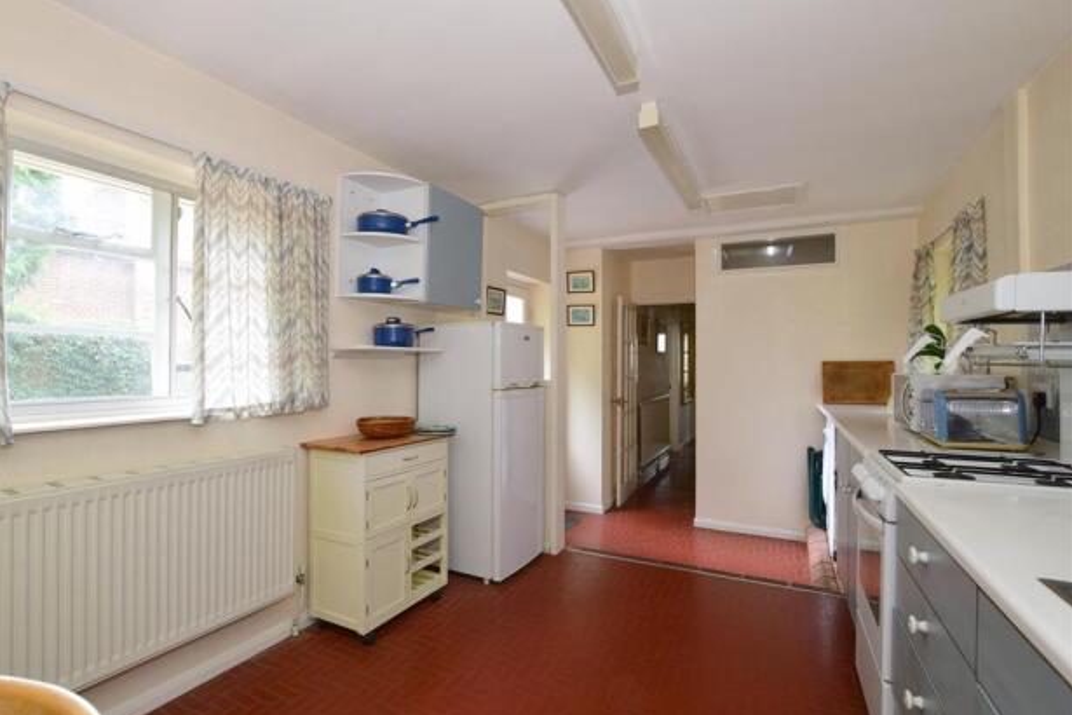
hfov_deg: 96.6
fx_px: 476
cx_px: 502
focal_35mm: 16
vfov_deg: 73.7
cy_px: 351
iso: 400
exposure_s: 1/13
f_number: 7.1
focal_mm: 10
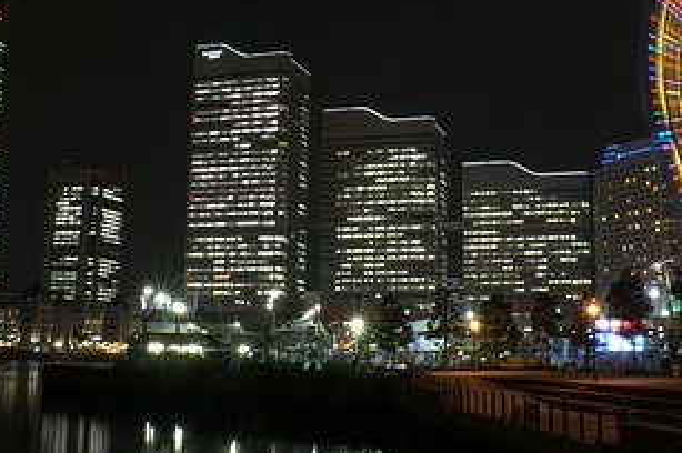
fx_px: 852
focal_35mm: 45
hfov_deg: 43.6
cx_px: 364
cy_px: 151
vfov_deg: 29.6
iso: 80
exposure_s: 15
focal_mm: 18
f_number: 22
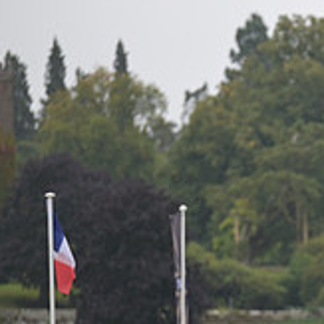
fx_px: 6417
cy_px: 263
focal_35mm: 606
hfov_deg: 2.9
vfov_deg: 2.9
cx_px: 539
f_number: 3.2
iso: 400
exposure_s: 1/1250
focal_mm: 200
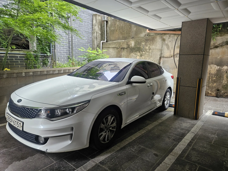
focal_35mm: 23
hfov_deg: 73.9
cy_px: 86
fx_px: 151
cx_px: 114
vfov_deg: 58.9
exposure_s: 1/120
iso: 100
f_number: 1.8
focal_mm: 5.4
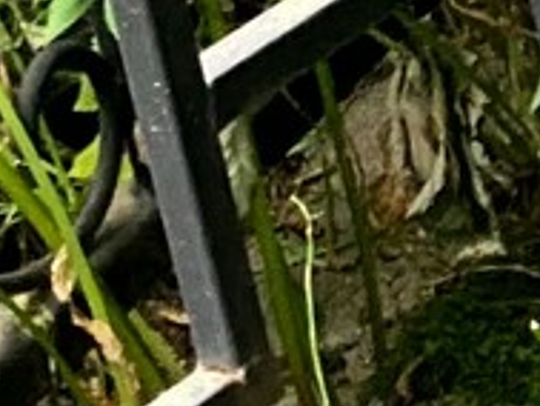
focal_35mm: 396
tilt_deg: -34.2
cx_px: 2024
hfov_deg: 4.6
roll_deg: +4.3
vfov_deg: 3.7
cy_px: 812
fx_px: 6181
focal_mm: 6
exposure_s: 1/122
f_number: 2
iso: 125
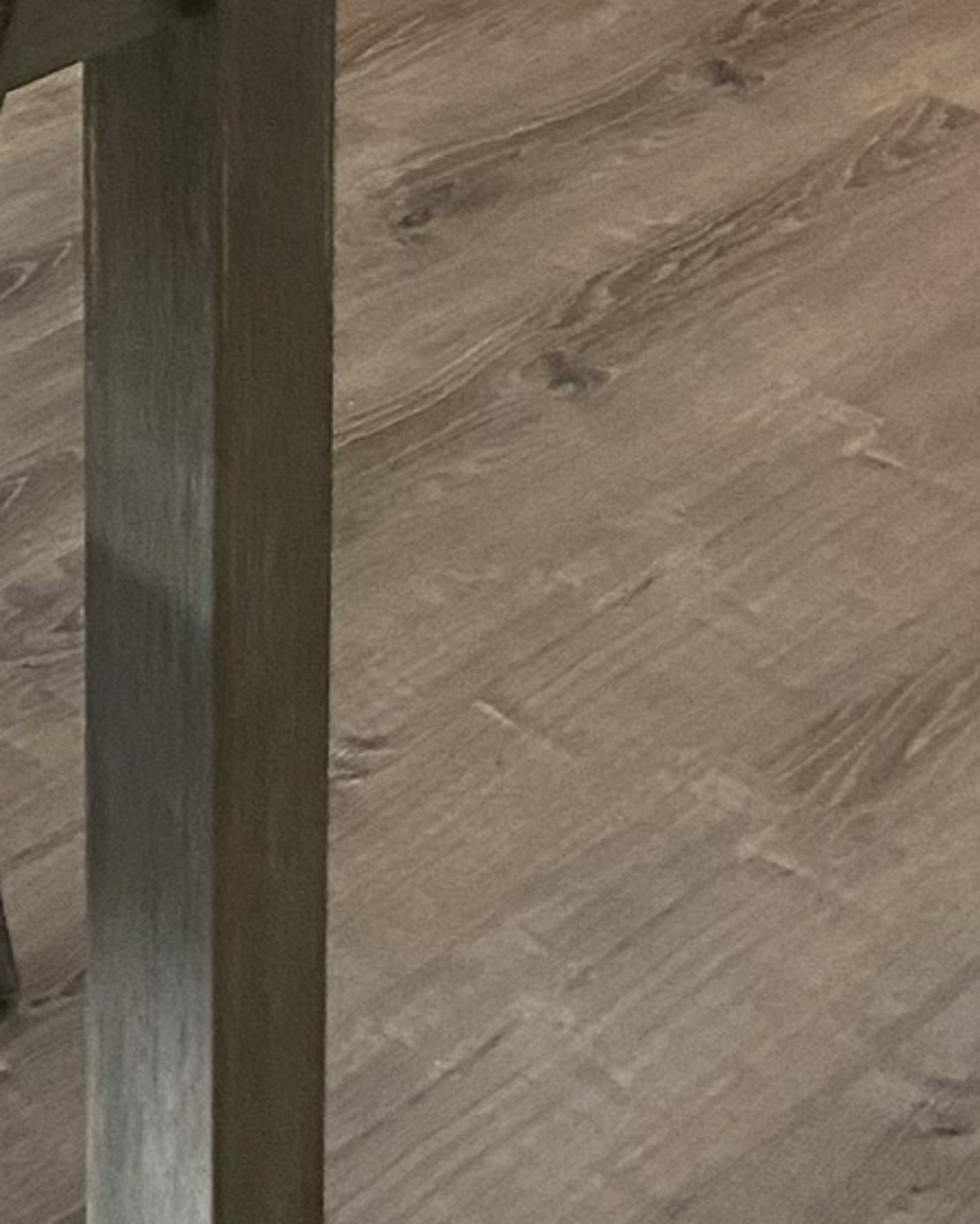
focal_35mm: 104
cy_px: -886
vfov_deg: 16.0
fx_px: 3769
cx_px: -364
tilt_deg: -9.1
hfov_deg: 14.1
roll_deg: +0.4
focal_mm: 4.25
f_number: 1.8
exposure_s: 1/40
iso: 320
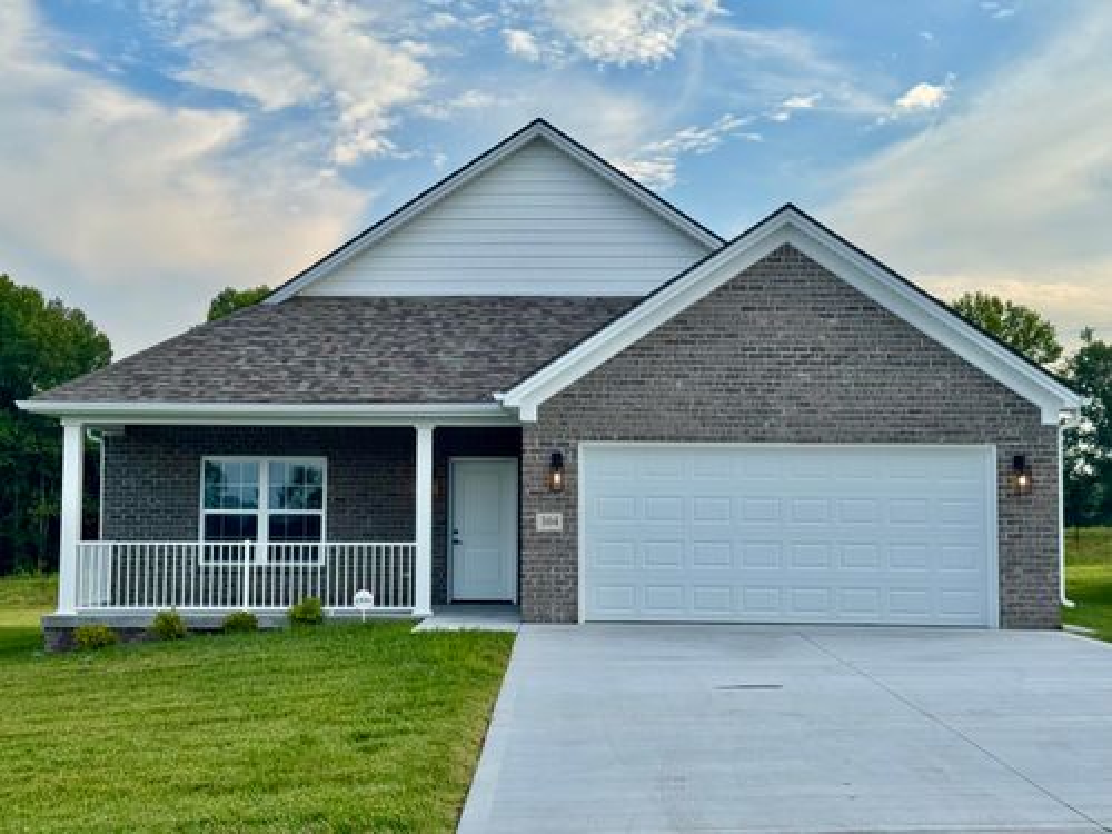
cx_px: 556
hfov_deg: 39.7
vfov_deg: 30.3
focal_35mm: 48
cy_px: 417
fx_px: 1542
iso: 64
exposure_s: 1/1681
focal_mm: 6.76
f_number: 1.78
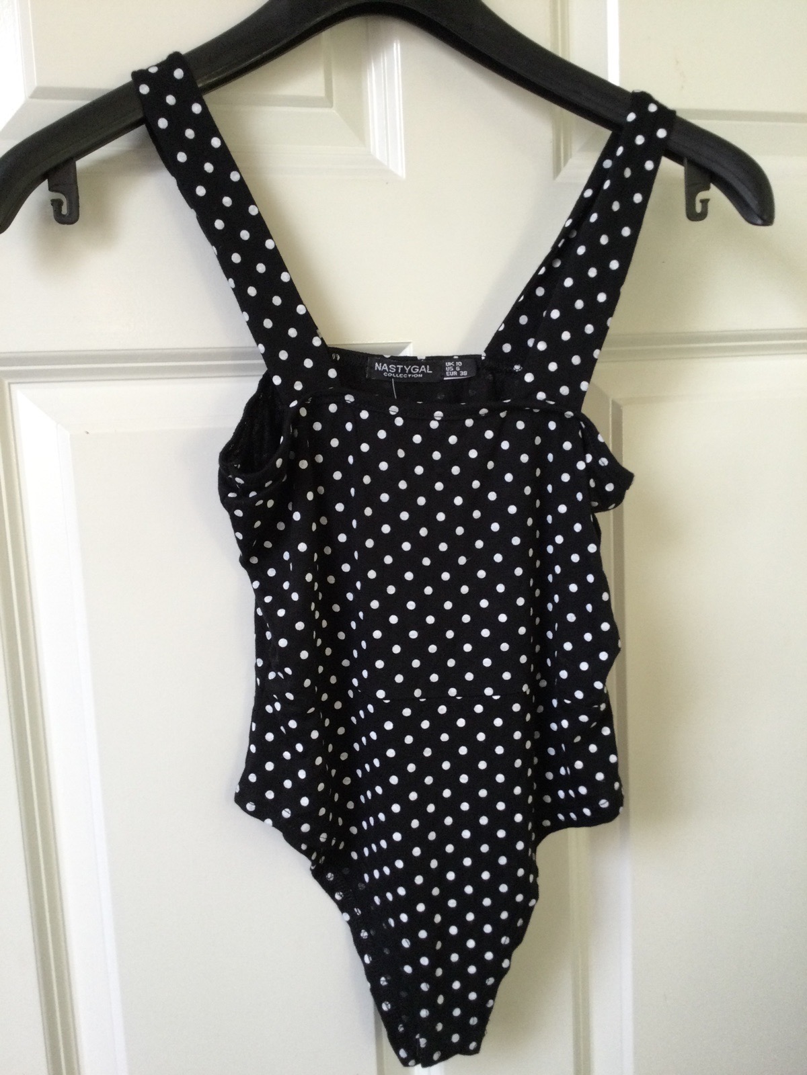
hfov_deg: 45.4
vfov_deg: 58.4
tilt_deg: -8.1
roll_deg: +1.0
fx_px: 964
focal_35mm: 31
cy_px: 538
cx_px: 404
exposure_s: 1/33
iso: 40
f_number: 2.4
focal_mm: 3.3
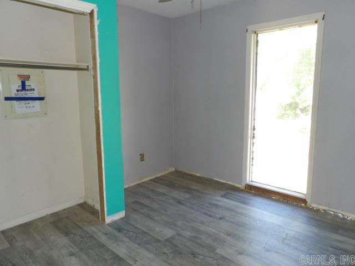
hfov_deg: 71.6
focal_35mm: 24
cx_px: 178
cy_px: 133
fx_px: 246
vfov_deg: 56.8
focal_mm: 4.3
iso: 200
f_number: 3.2
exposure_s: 1/33
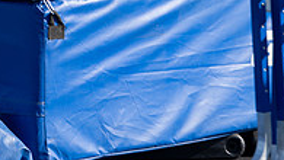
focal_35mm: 451
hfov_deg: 4.8
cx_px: 127
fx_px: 3399
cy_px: -163
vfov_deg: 2.7
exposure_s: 1/1000
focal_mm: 125
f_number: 4
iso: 200
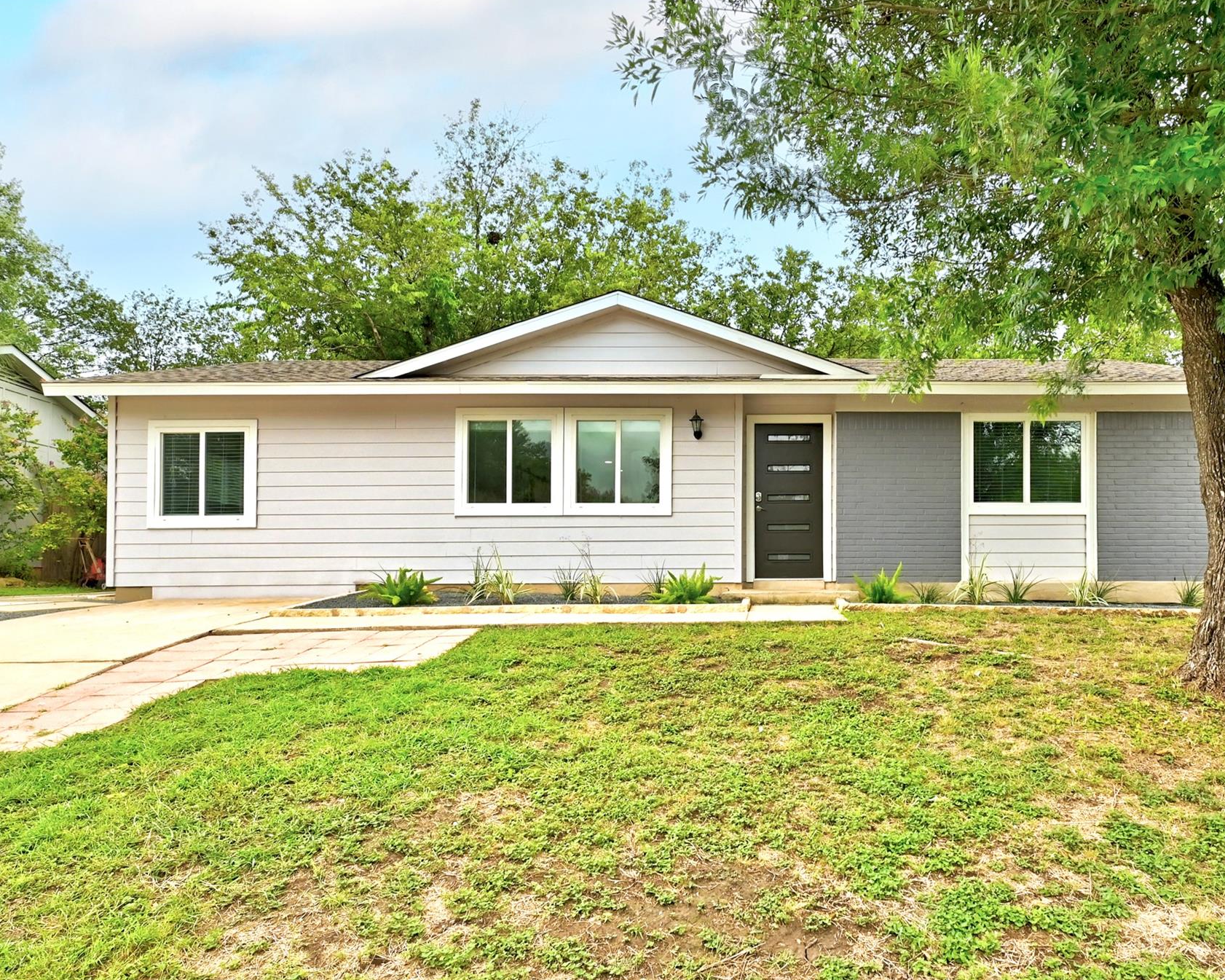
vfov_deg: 80.4
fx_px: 580
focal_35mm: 16
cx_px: 675
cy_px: 491
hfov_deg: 92.8
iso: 400
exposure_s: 1/250
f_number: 10
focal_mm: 14
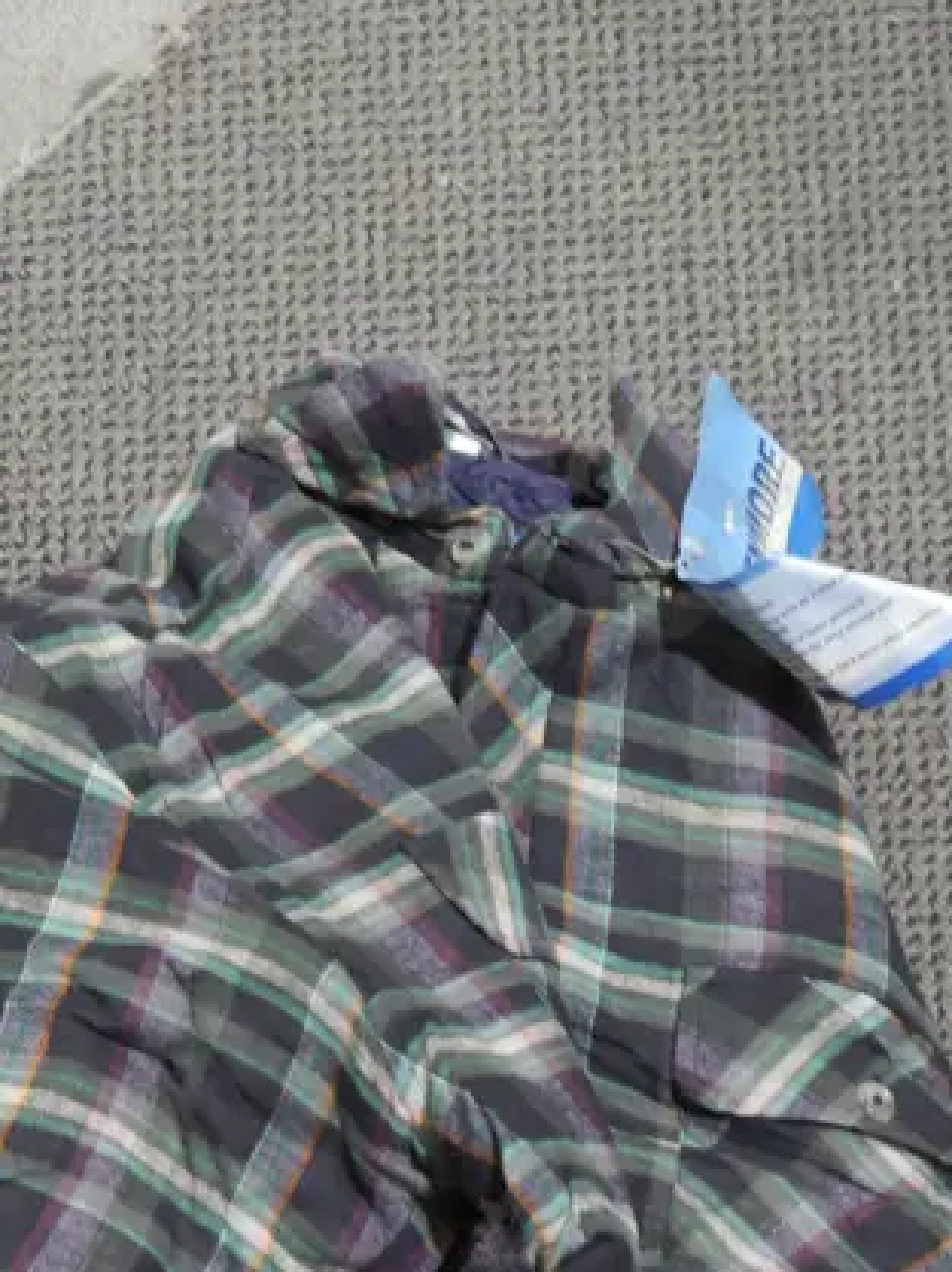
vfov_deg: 18.5
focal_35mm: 103
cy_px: 1351
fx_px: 3781
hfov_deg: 14.2
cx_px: 62
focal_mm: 21
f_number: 4.6
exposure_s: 1/60
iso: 500
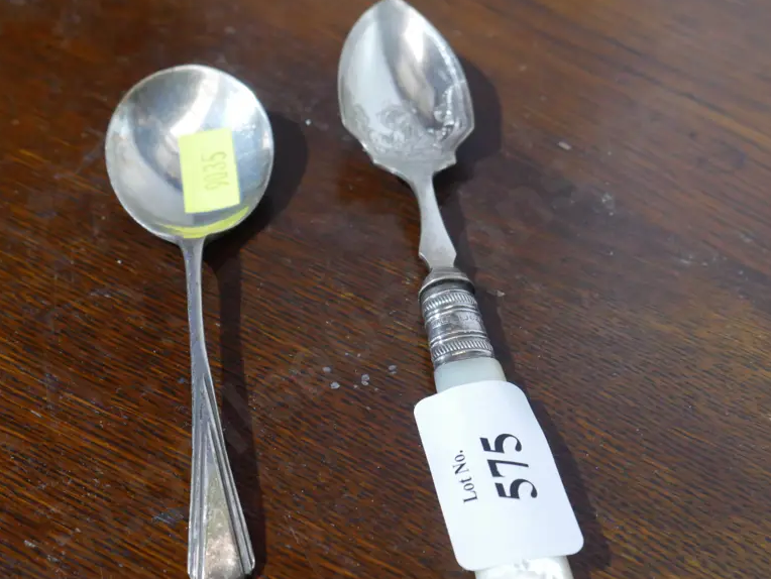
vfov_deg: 21.9
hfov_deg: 28.9
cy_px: 333
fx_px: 1493
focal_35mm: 67
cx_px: 361
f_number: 5.6
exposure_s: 1/60
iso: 1600
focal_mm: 25
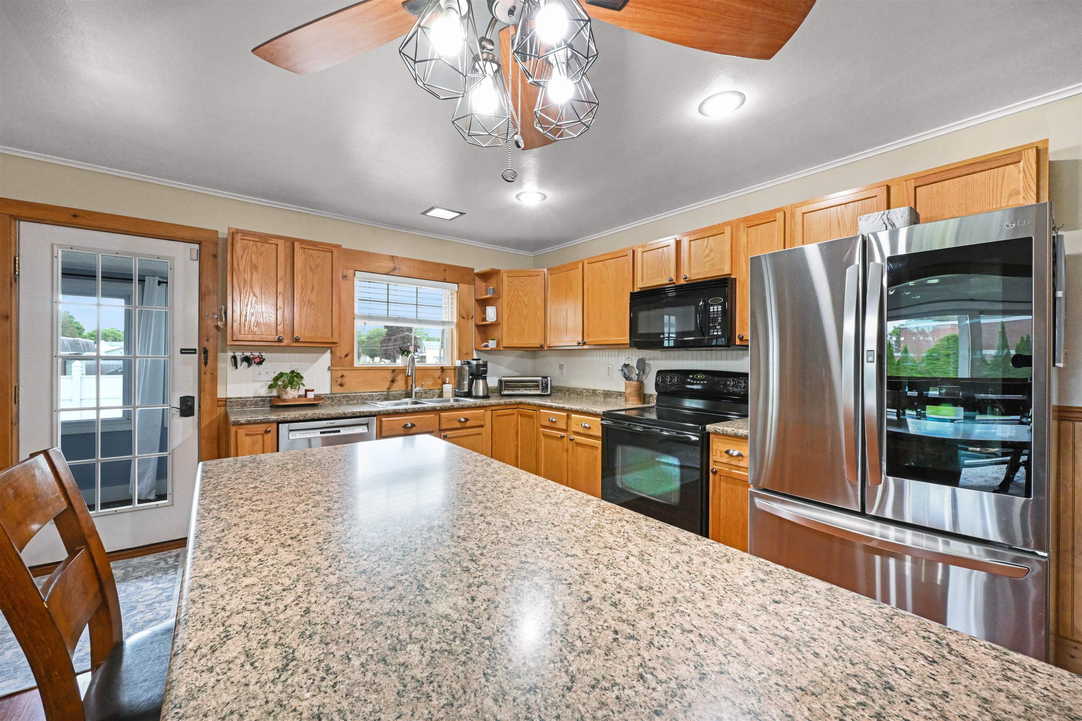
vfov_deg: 81.2
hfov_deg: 104.3
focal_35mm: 14
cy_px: 360
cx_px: 541
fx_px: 421
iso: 4000
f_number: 14
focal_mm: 14
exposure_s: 1/40
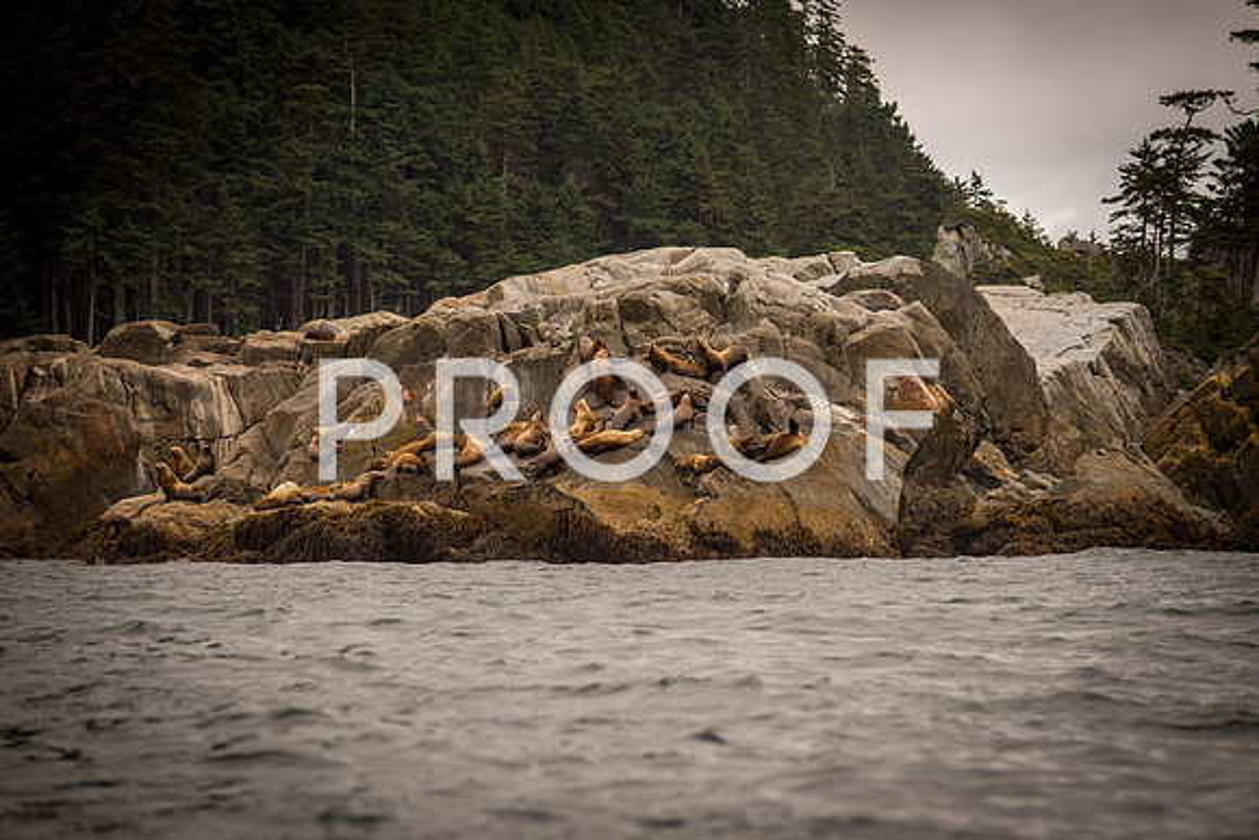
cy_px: 432
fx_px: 6444
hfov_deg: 11.2
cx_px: 655
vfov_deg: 7.5
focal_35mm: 184
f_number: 4
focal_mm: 175
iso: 100
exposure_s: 1/500
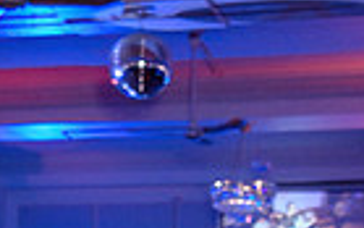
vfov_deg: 9.1
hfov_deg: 15.2
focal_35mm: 137
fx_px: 1360
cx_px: 188
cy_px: 417
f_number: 3.2
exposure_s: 1/60
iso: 800
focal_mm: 28
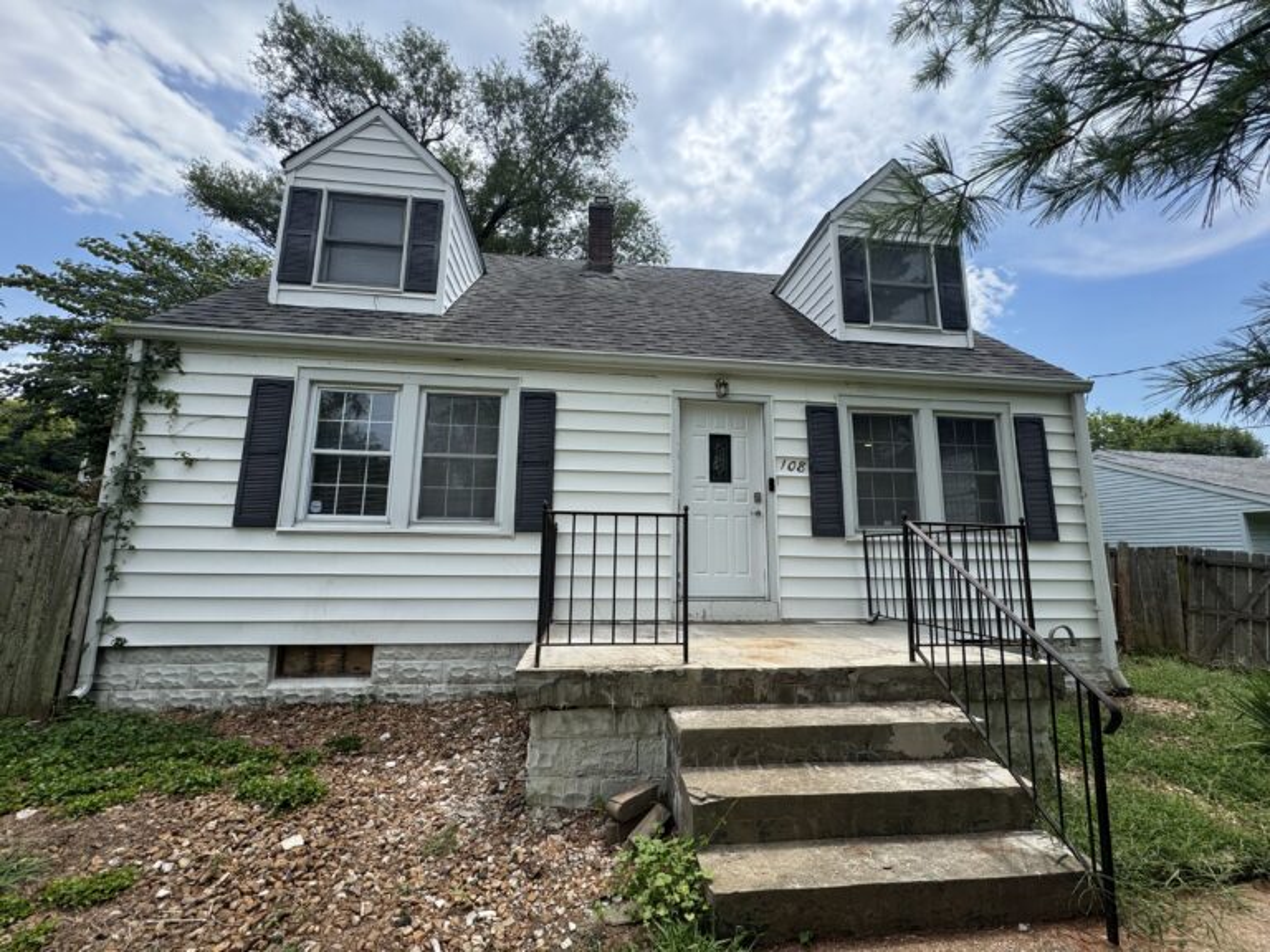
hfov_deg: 102.1
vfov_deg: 85.7
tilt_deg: +8.0
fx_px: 514
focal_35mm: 14
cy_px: 476
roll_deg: -1.2
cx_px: 635
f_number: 2.2
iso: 50
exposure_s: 1/1370
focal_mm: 2.22
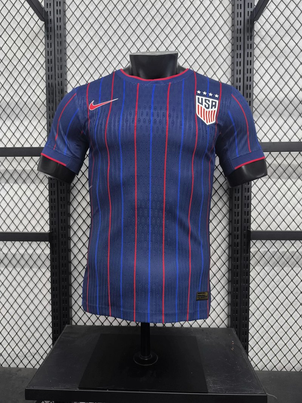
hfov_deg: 58.9
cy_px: 202
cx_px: 151
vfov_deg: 73.9
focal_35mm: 23
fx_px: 268
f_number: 1.65
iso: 500
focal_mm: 6.14
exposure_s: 1/50
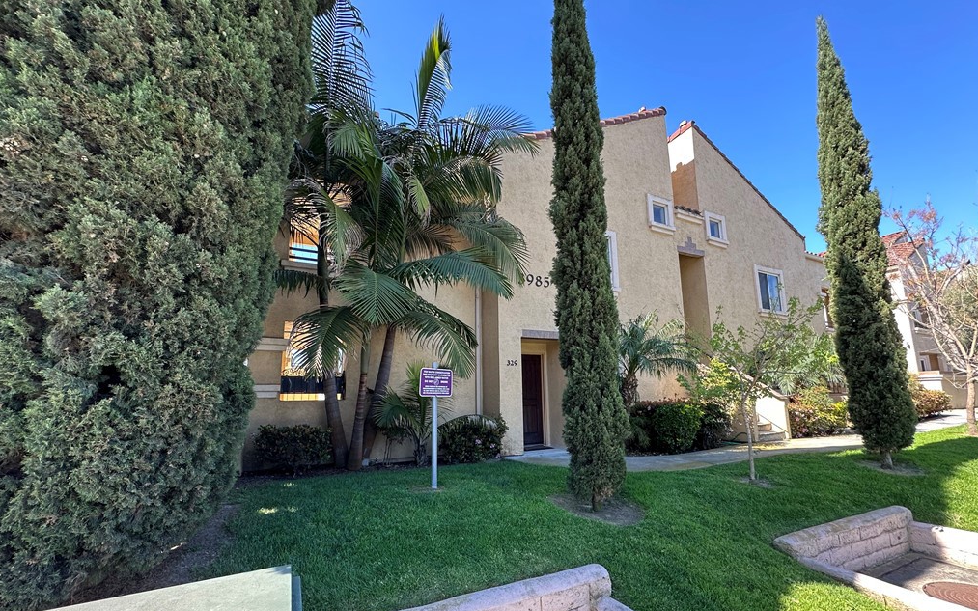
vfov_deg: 74.5
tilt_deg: +7.0
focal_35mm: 15
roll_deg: +0.5
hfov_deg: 101.5
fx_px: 400
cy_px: 340
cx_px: 490
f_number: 2.2
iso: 40
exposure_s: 1/144
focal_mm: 2.22
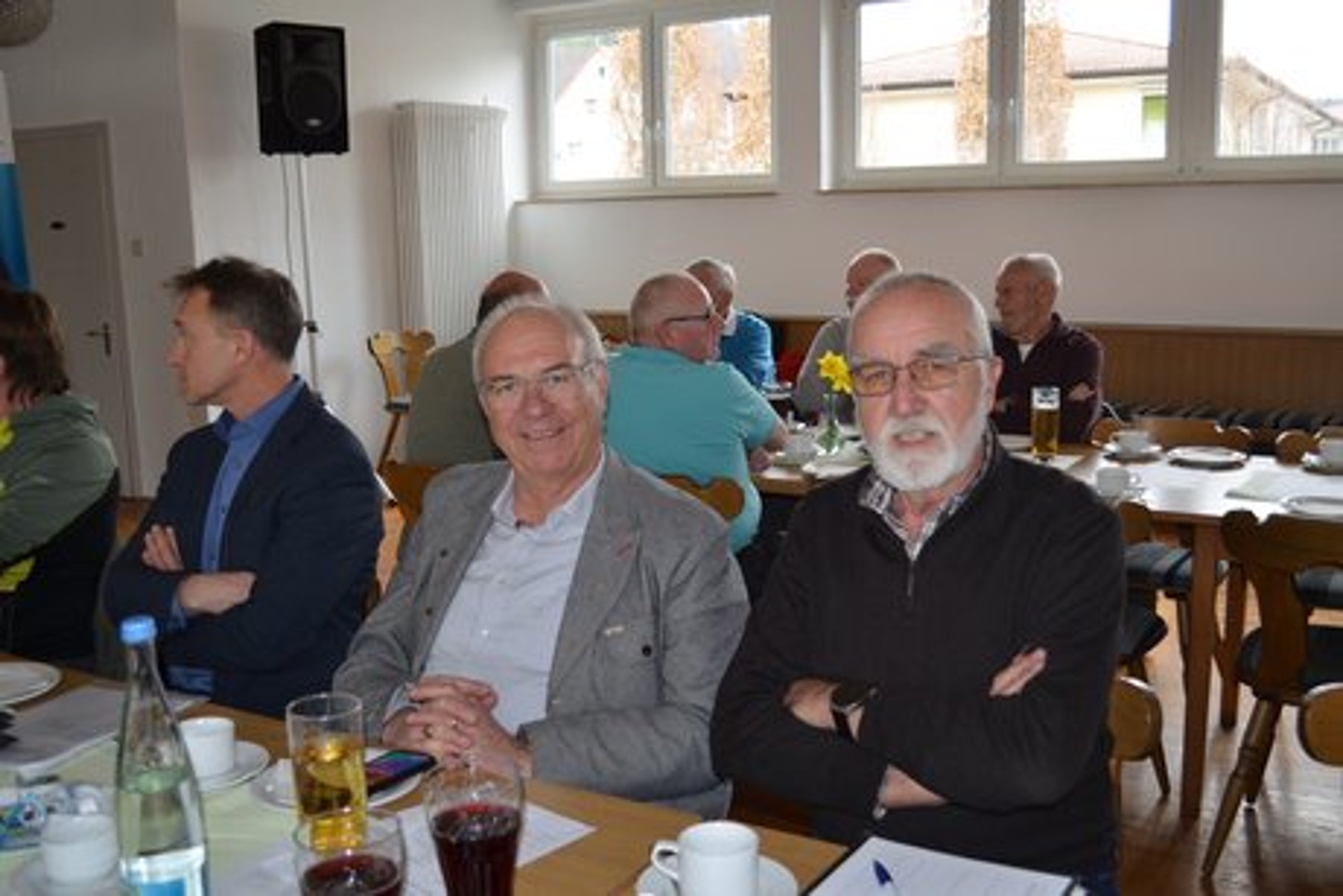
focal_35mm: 36
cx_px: 672
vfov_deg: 36.9
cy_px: 448
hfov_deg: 53.1
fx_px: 1343
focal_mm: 24
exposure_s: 1/80
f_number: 4
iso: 400
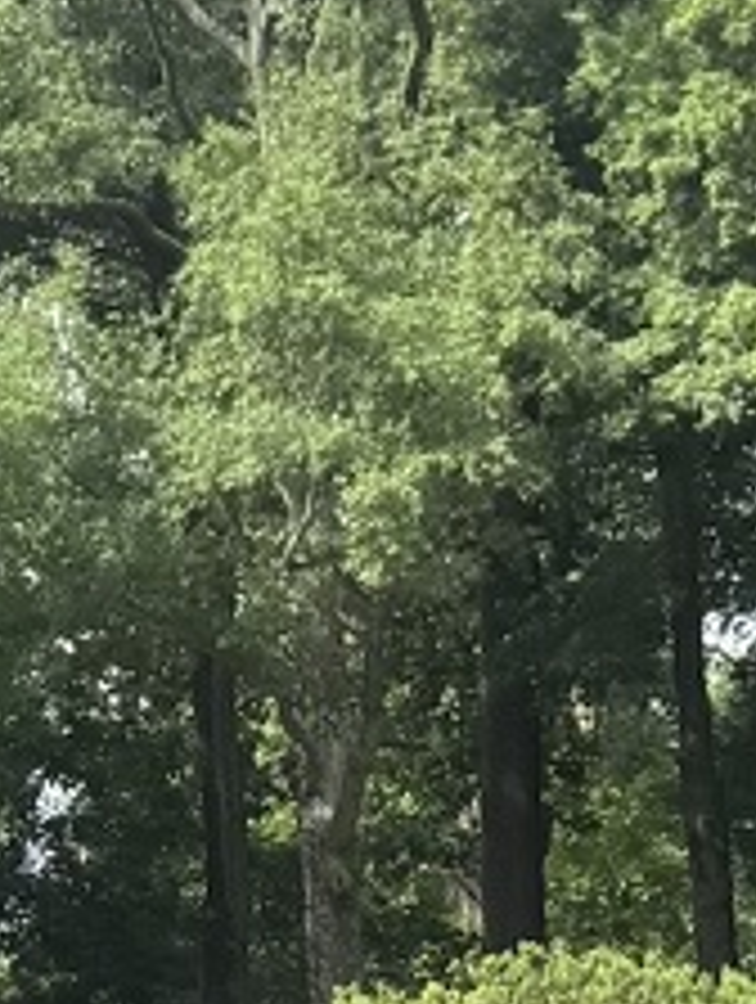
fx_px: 3194
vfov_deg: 17.8
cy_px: 297
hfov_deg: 13.0
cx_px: -248
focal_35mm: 110
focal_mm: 6.76
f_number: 1.78
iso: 80
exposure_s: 1/1261
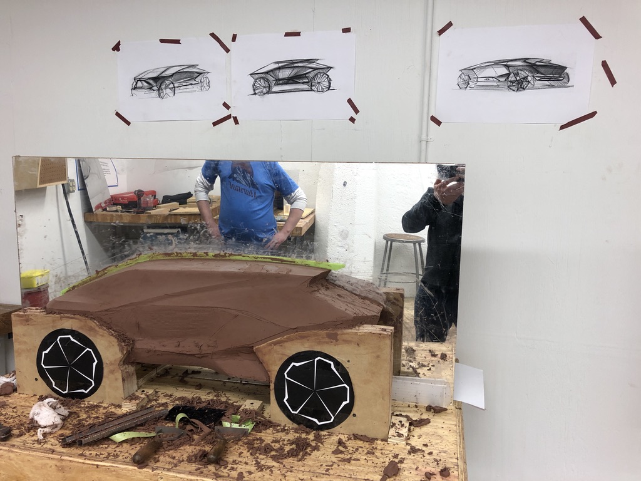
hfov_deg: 63.4
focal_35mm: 28
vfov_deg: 49.7
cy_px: 240
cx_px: 320
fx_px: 518
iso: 25
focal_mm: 4
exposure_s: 1/30
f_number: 1.8
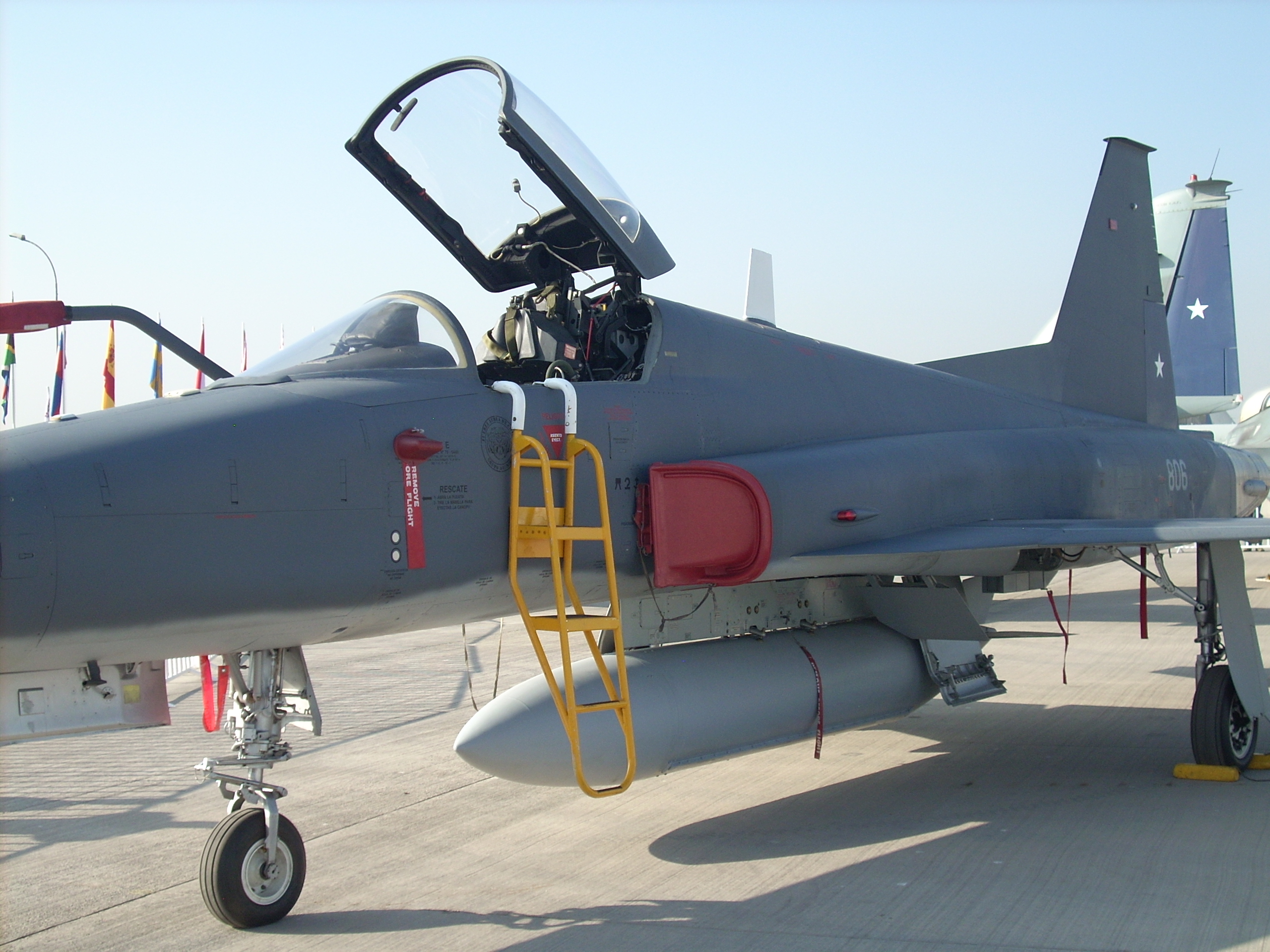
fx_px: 1981
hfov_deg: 35.5
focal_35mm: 54
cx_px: 635
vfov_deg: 27.0
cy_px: 476
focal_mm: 9
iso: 64
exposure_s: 1/125
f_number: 6.9
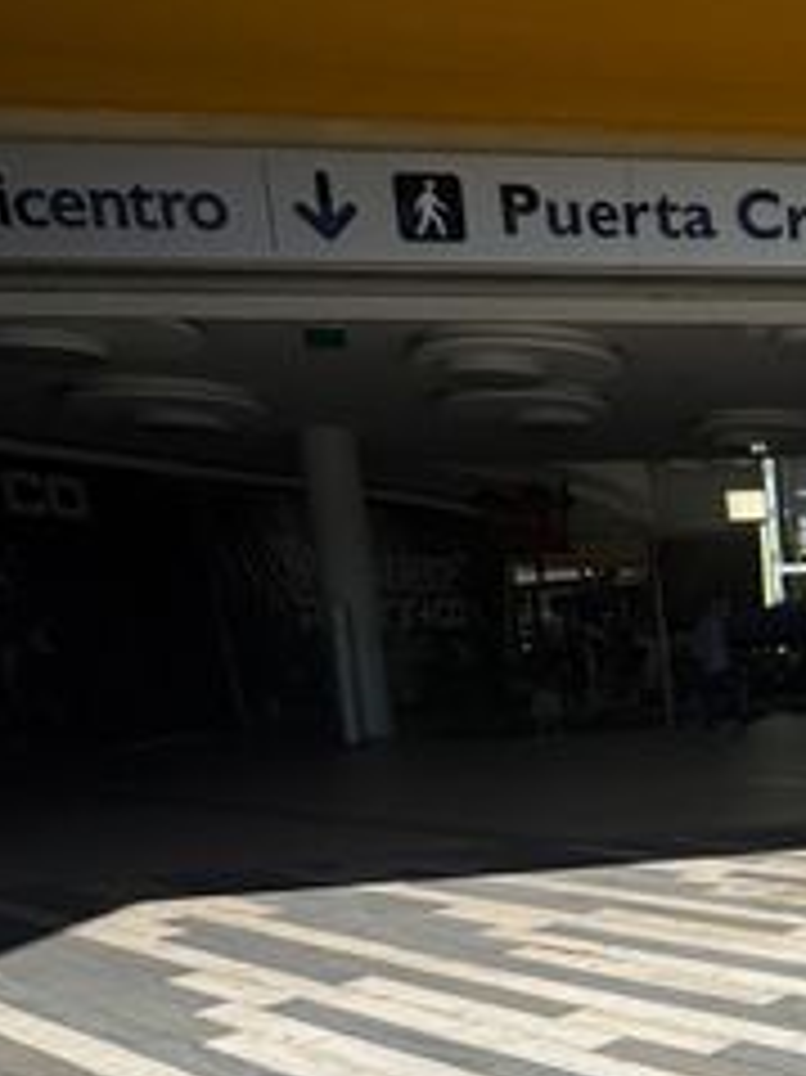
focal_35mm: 39
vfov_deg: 46.0
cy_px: 822
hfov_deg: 30.3
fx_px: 1212
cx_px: 1009
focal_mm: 2.22
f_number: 2.2
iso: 50
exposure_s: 1/3906
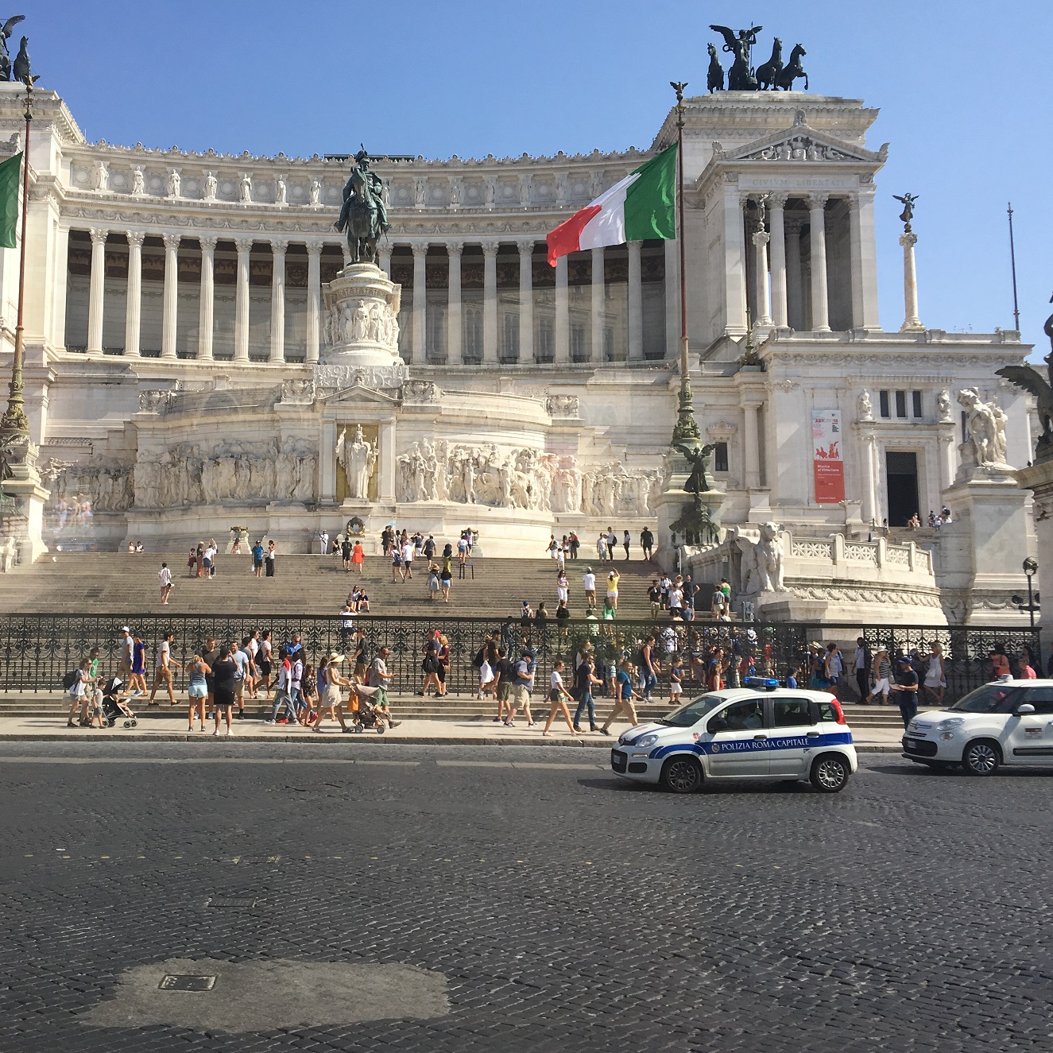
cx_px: 385
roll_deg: -1.8
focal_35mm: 39
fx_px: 1342
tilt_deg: +3.3
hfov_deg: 42.5
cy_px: 471
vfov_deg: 42.8
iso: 25
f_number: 2.2
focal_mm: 4.15
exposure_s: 1/281
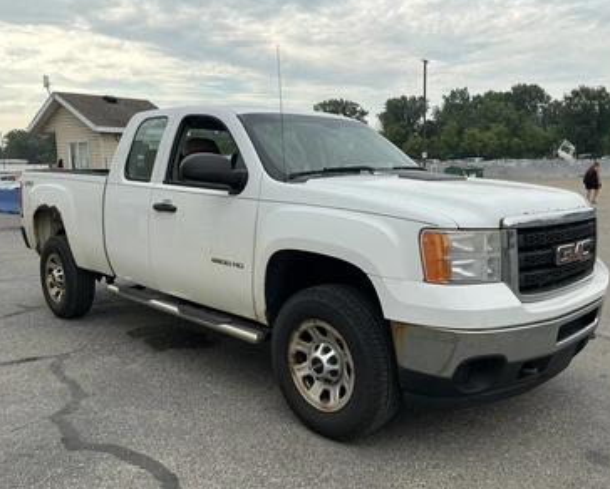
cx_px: 320
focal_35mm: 30
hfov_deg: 58.7
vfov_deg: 48.6
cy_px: 244
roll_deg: +2.3
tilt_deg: -6.4
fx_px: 542
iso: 25
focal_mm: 3
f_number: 1.8
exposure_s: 1/1168
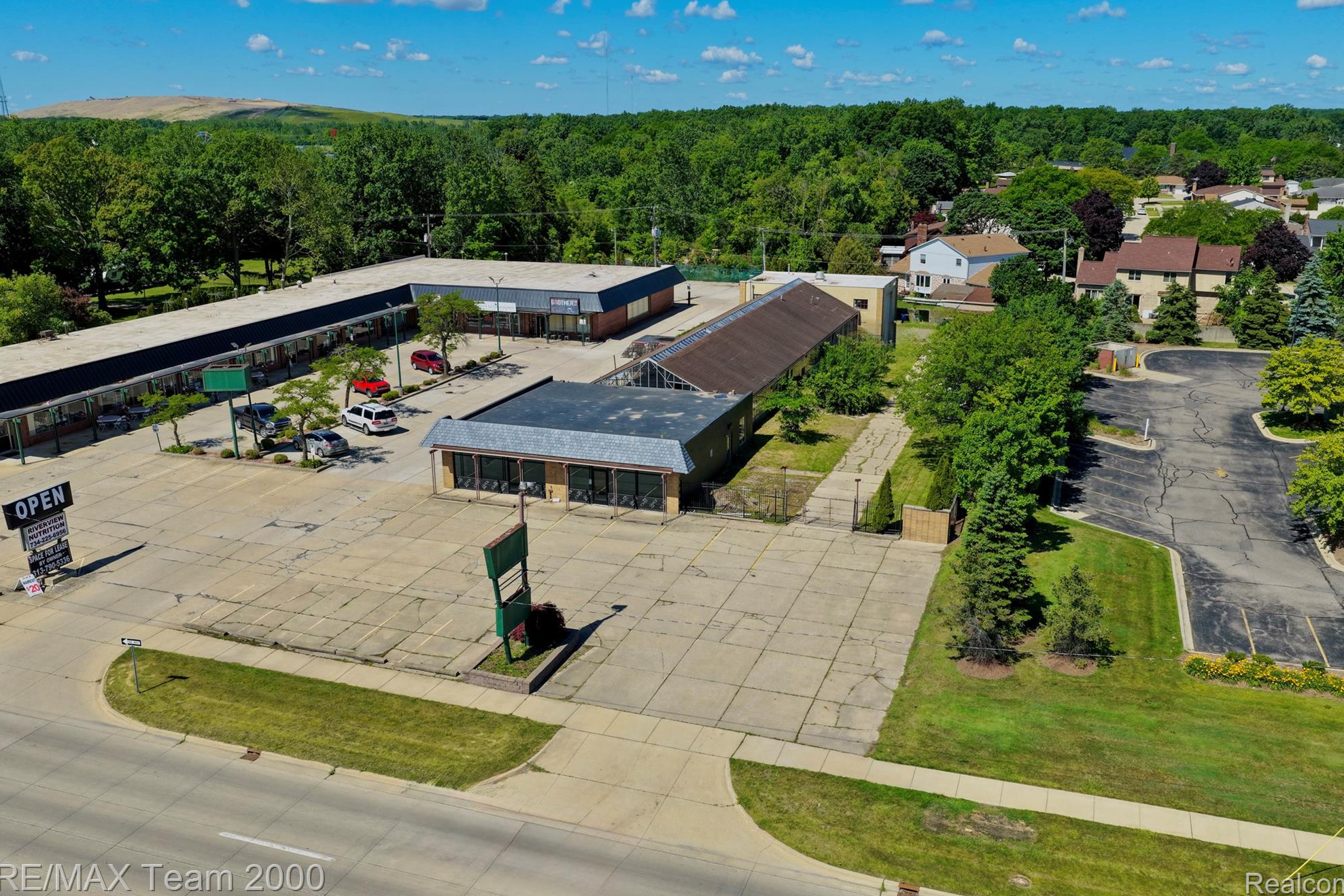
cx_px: 683
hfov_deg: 63.7
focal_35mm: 29
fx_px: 1083
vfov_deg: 45.0
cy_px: 440
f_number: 2.8
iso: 160
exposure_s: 1/2500
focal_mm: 14.45
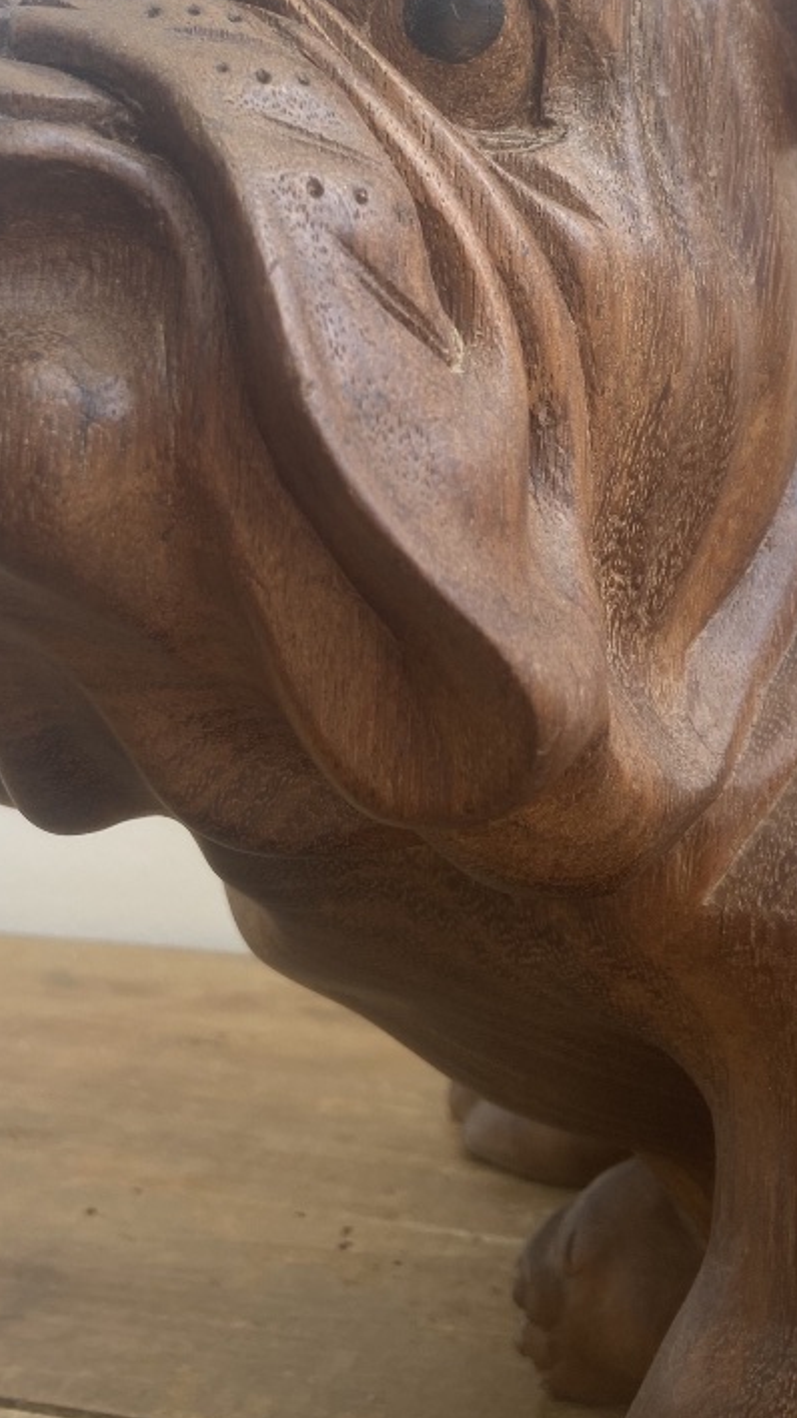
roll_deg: +1.1
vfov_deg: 41.9
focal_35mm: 48
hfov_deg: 24.9
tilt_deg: -0.6
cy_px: 401
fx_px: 1804
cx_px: 411
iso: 32
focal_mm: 4.25
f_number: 1.8
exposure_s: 1/127
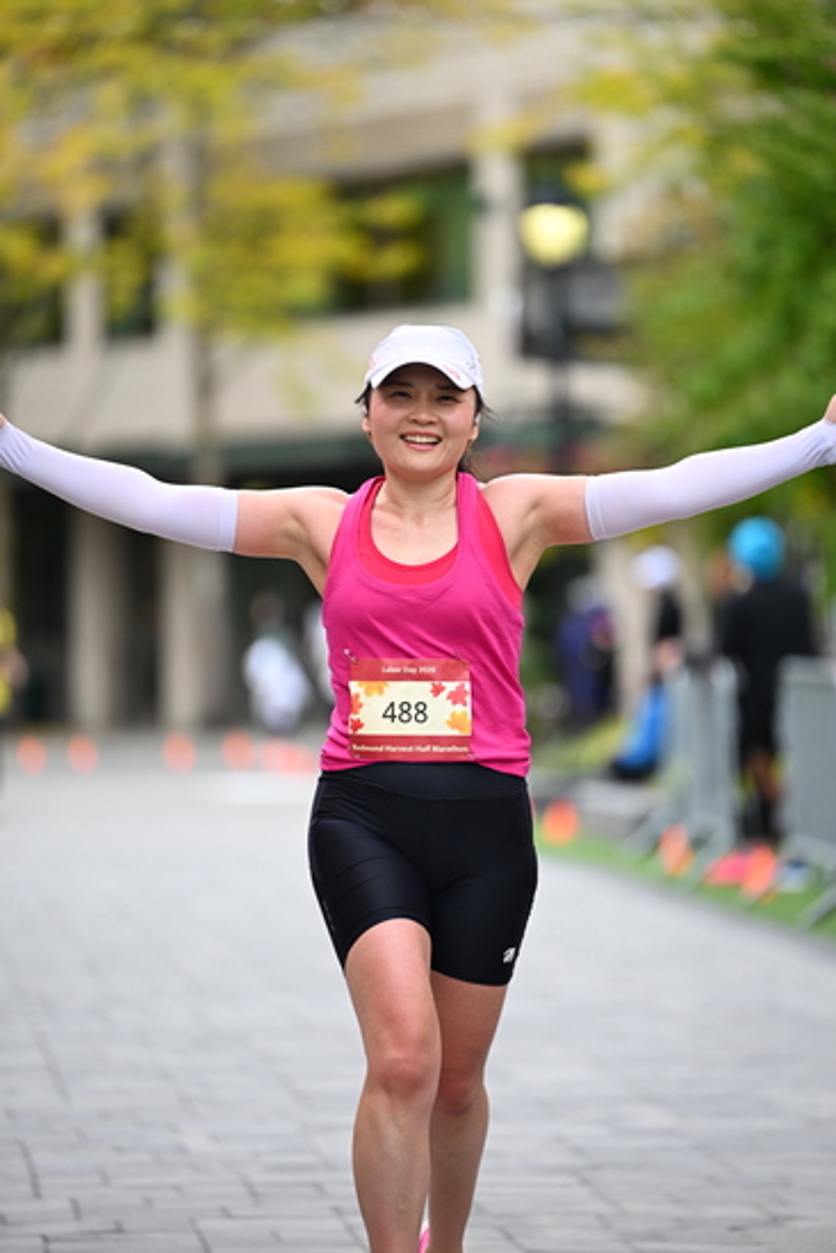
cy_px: 626
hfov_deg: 6.9
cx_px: 418
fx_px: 6962
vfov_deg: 10.3
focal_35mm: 200
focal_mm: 200
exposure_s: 1/2000
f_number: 2.8
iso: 640
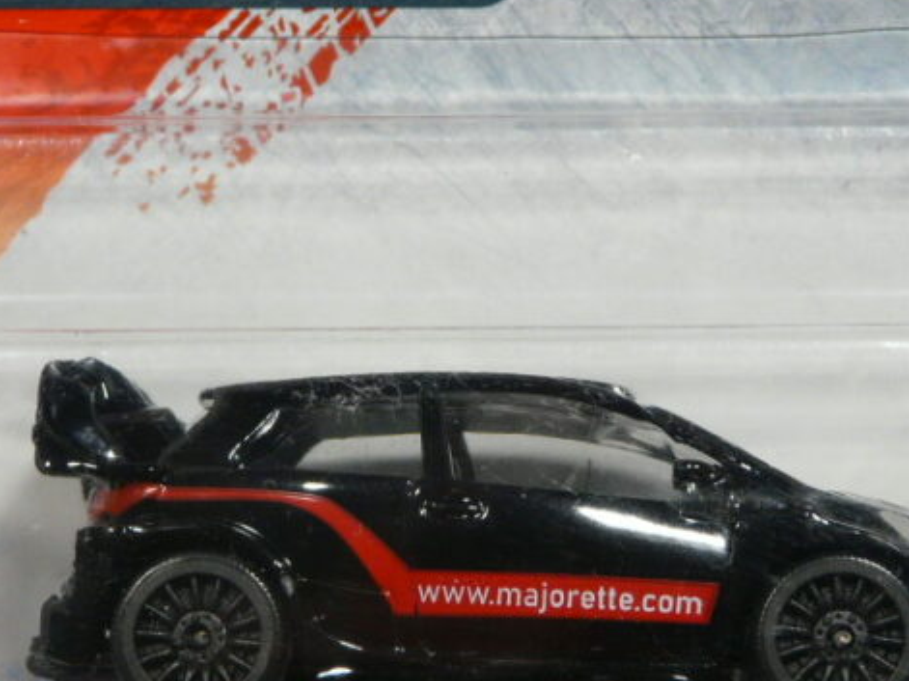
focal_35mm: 205
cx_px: 537
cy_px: 405
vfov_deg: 7.2
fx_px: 5382
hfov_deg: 9.7
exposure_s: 1/50
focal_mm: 16.6
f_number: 3.6
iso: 160
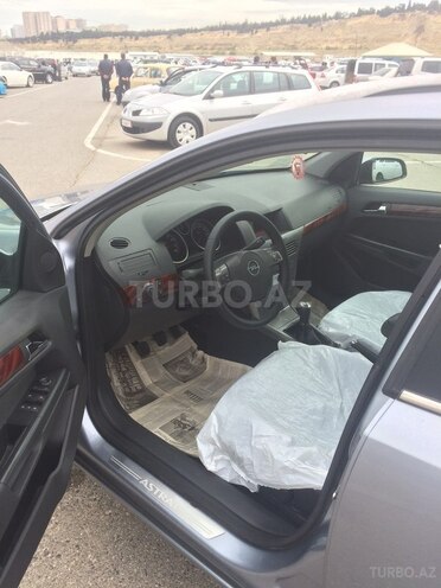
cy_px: 294
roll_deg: +1.2
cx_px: 220
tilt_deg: -25.6
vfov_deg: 61.7
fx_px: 493
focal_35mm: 29
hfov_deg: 48.2
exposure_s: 1/427
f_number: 2.2
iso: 32
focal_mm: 4.15
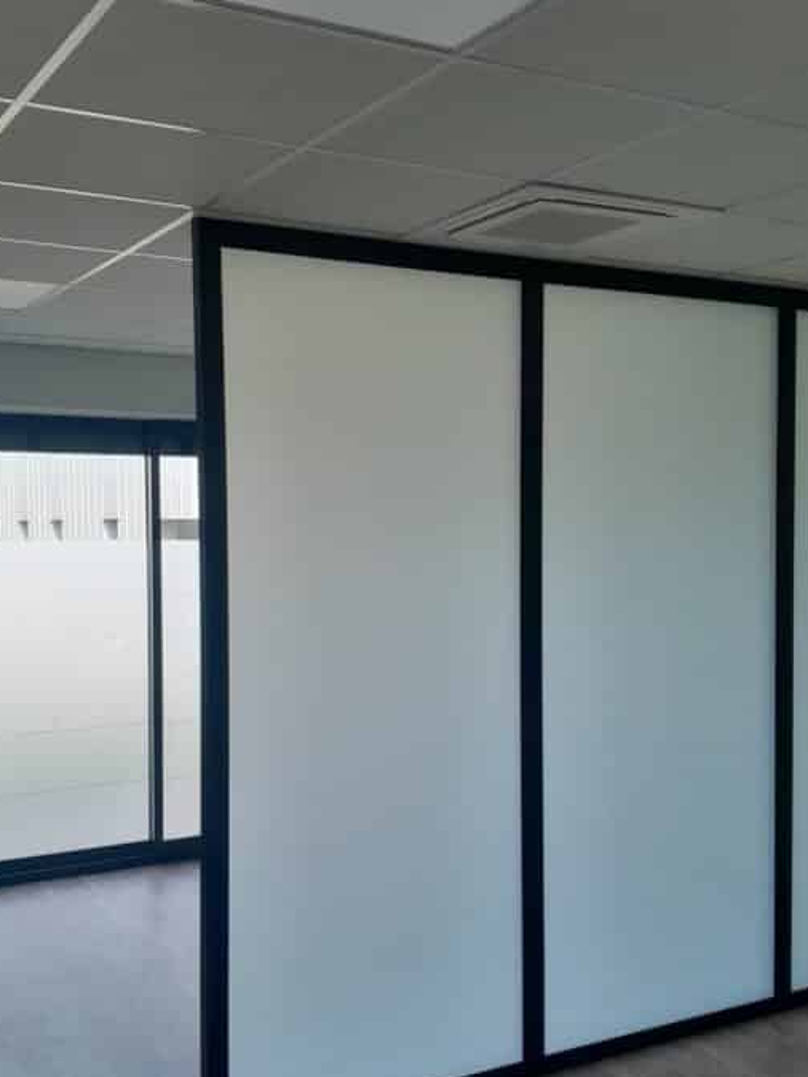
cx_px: 372
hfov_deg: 35.1
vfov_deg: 45.7
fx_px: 1275
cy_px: 601
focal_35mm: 41
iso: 40
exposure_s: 1/60
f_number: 1.8
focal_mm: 4
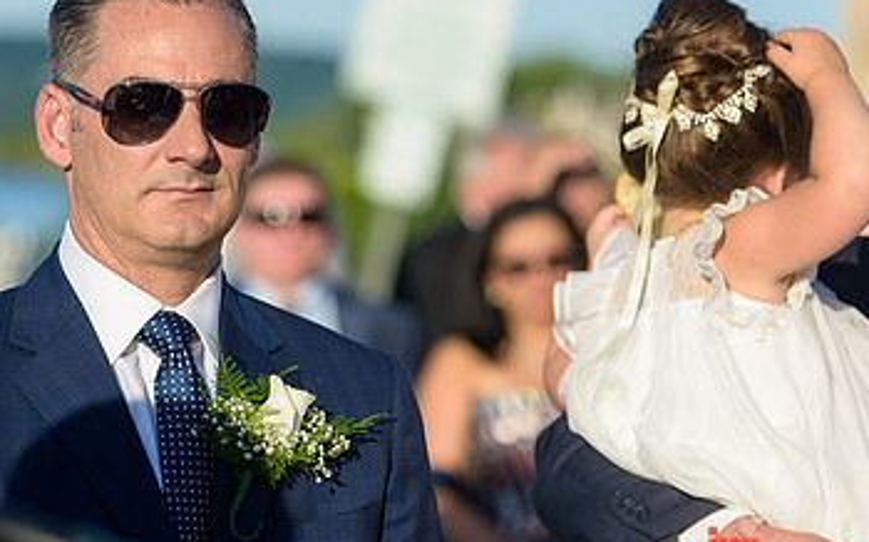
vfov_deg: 6.4
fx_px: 4803
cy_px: 175
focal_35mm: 203
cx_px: 164
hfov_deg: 10.3
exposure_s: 1/2500
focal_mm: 120
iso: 200
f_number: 3.2
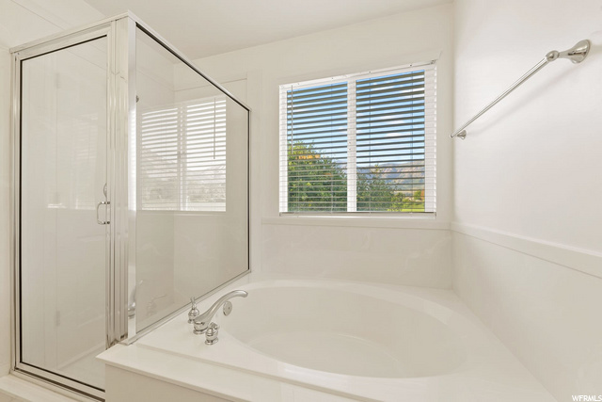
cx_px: 301
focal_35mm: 13
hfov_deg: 108.3
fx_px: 217
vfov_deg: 85.5
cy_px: 201
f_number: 8
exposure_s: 1/1.25
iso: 64
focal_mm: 13
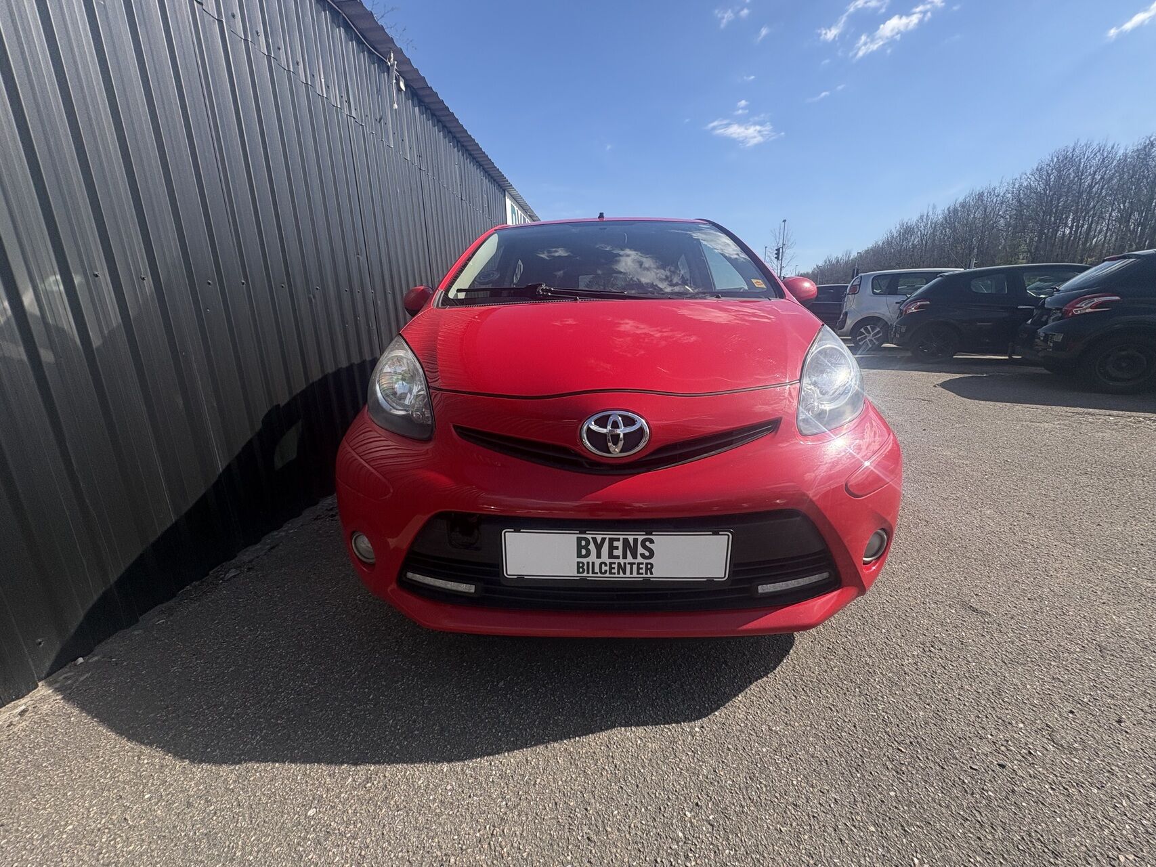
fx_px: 467
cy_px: 434
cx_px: 578
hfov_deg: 102.1
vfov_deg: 85.7
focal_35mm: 14
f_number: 2.2
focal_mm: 2.22
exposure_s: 1/2494
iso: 50
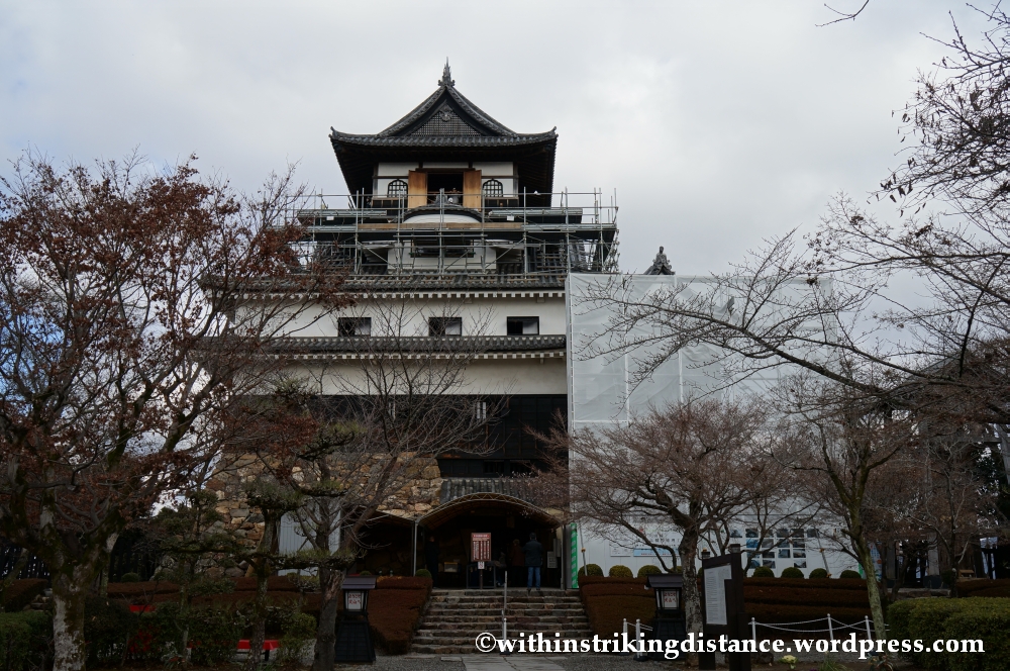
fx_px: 1009
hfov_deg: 53.2
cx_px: 505
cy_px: 336
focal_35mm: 36
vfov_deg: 36.8
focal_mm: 24
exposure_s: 1/400
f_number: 6.3
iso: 200
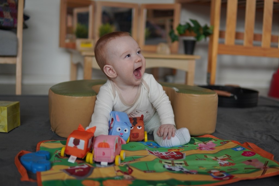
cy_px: 93
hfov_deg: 43.6
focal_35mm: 45
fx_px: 349
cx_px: 140
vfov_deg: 29.8
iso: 250
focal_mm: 30
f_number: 1.4
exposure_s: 1/50
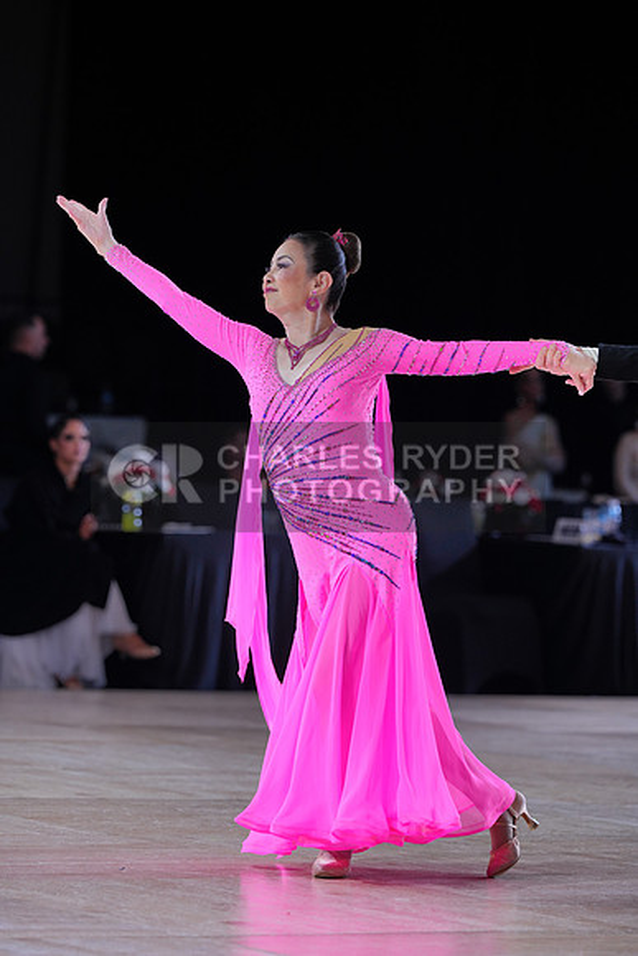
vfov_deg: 11.5
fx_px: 4729
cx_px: 319
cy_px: 478
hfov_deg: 7.7
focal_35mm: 178
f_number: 4
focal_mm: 178
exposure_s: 1/400
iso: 800
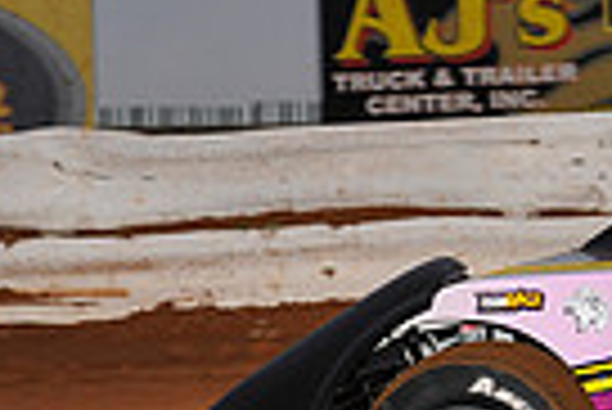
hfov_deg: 5.2
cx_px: 958
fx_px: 6654
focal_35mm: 391
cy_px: 306
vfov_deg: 3.5
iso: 500
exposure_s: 1/250
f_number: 5.6
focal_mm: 92
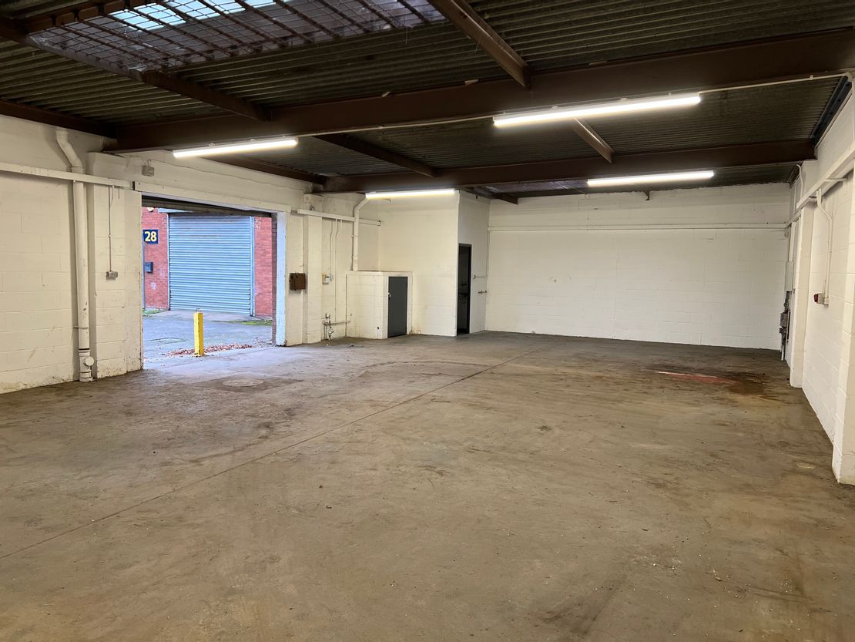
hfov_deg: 67.3
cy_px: 321
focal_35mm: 26
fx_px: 642
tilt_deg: -5.0
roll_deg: -2.0
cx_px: 428
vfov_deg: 53.1
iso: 125
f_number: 1.5
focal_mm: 5.7
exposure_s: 1/100
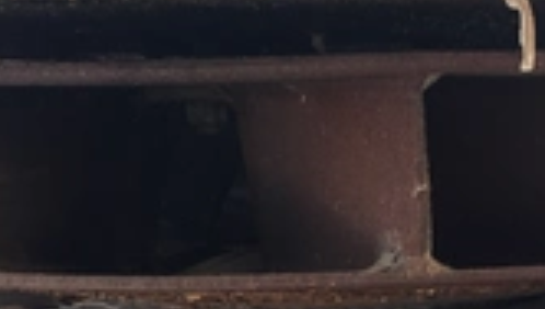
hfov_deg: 27.3
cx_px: 430
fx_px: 1100
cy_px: 286
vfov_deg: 15.8
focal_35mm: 76
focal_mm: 4.15
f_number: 2.2
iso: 32
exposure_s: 1/120
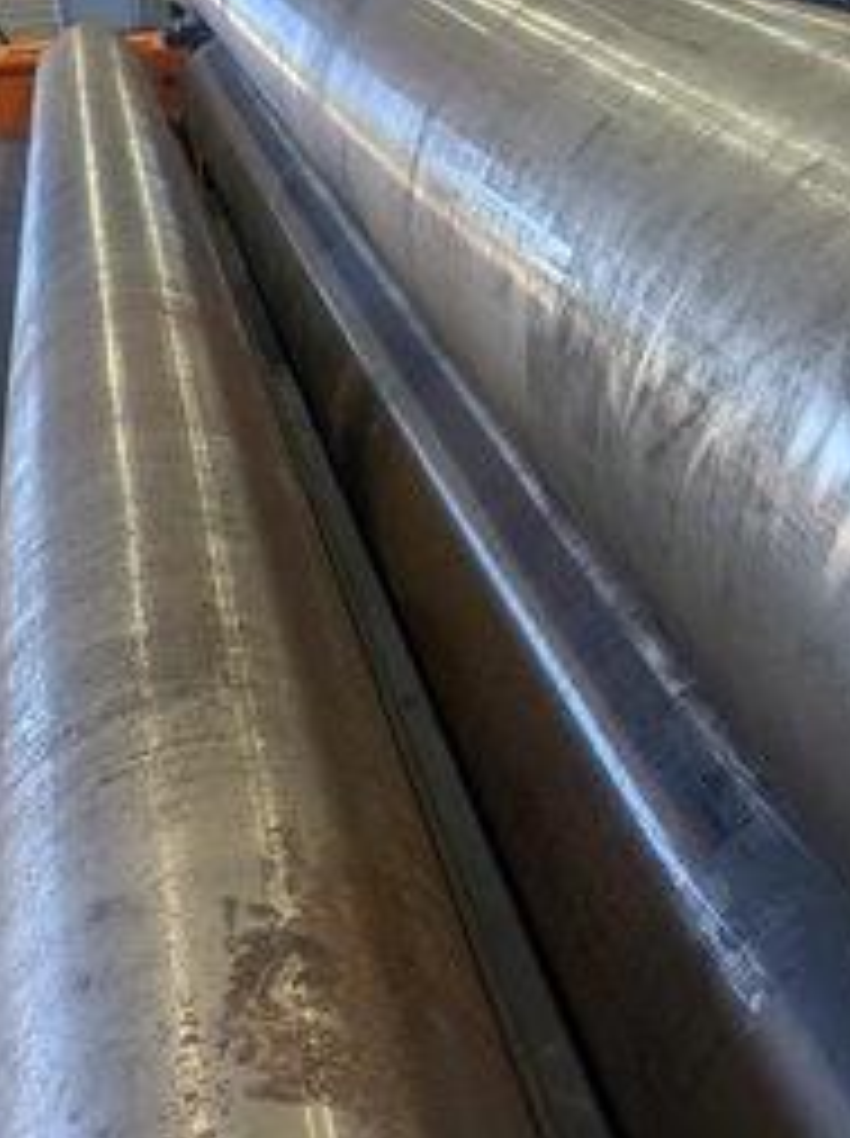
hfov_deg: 37.6
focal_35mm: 38
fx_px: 1247
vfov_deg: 48.3
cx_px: 472
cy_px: 391
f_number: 1.7
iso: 26
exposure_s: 1/240
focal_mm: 4.53
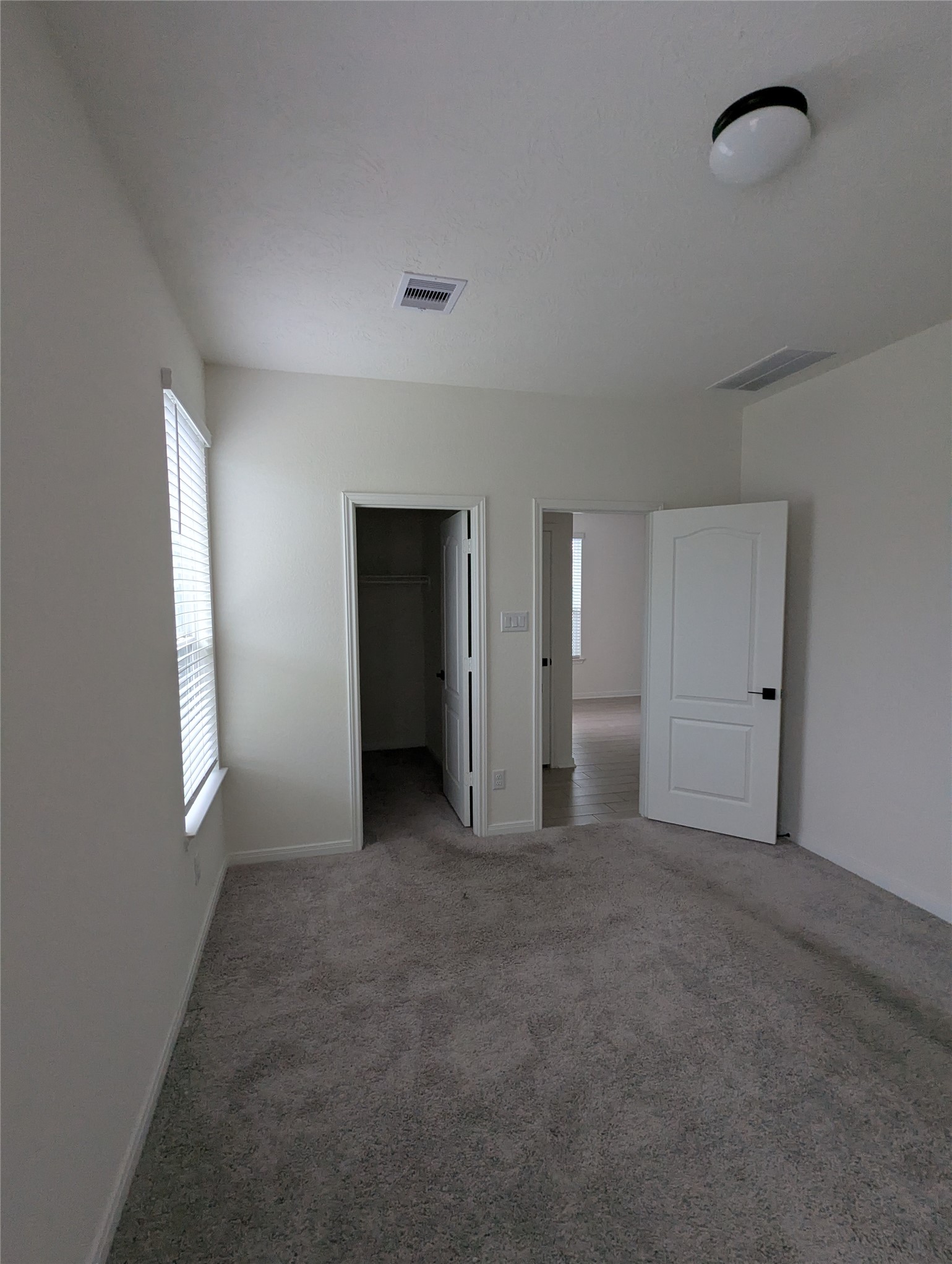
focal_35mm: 16
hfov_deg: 78.3
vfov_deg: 94.4
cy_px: 632
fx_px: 585
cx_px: 476
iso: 239
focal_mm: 2.35
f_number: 2.2
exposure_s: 1/147
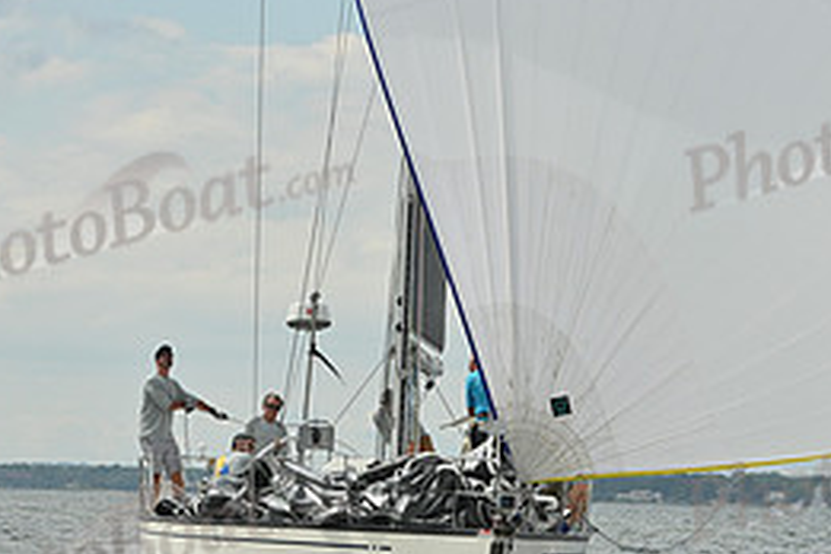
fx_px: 4201
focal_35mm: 182
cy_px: 339
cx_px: 522
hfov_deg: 11.3
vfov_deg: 7.5
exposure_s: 1/1600
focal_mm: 82
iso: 320
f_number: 8
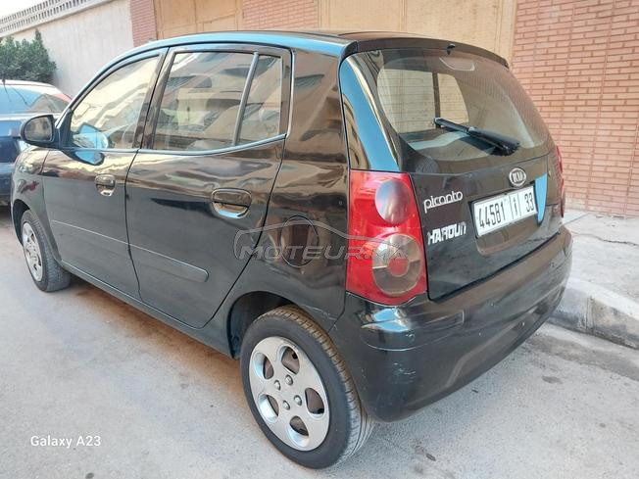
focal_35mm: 26
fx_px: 480
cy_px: 240
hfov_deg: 67.3
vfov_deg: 53.1
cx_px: 320
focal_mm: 4
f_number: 1.8
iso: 64
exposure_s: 1/50
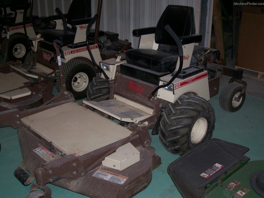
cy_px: 99
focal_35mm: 42
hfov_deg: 44.8
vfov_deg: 34.3
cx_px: 132
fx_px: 320
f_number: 2.9
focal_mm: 7
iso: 80
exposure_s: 1/68.5
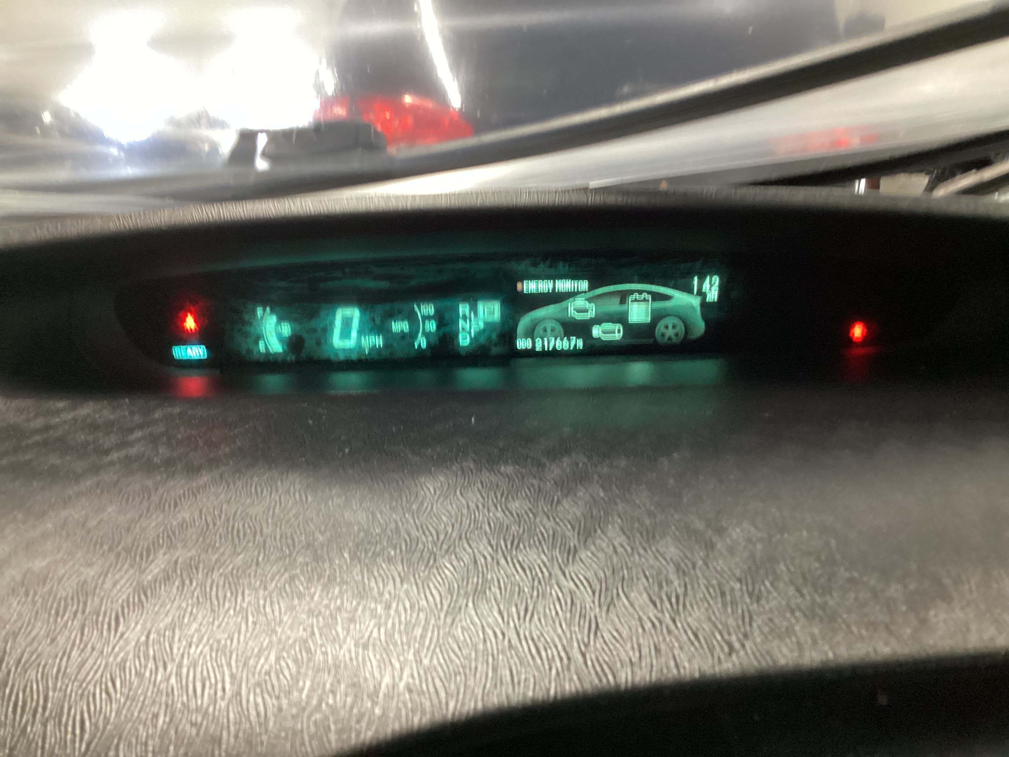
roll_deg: -2.0
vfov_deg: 45.4
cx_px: 504
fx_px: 904
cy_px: 378
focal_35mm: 31
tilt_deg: -14.5
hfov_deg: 58.4
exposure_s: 1/33
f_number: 2.4
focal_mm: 3.3
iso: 400
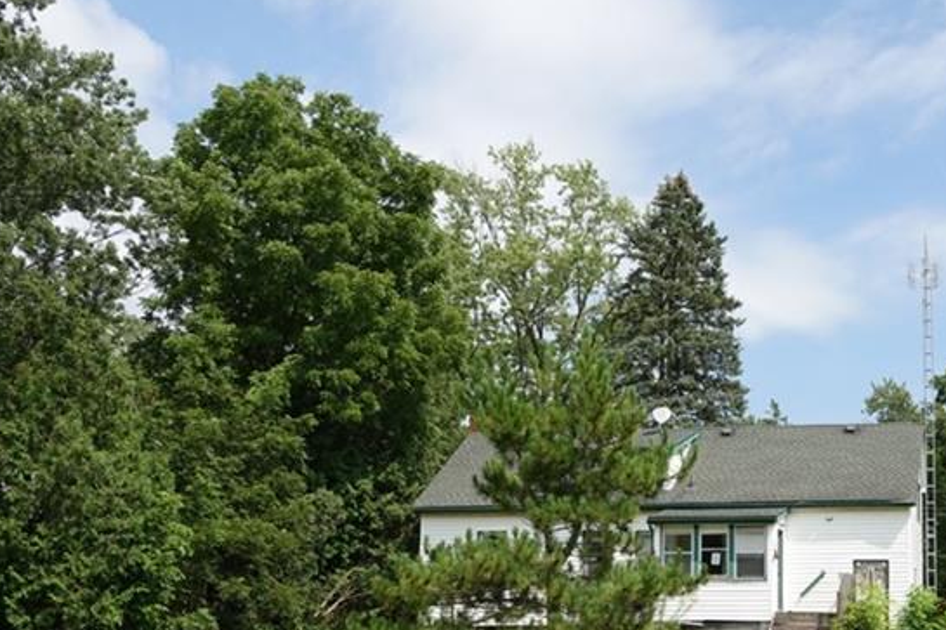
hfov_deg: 40.0
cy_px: 556
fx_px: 1235
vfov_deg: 27.7
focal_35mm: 47
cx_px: 778
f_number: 4
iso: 100
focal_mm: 9.02
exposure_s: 1/800
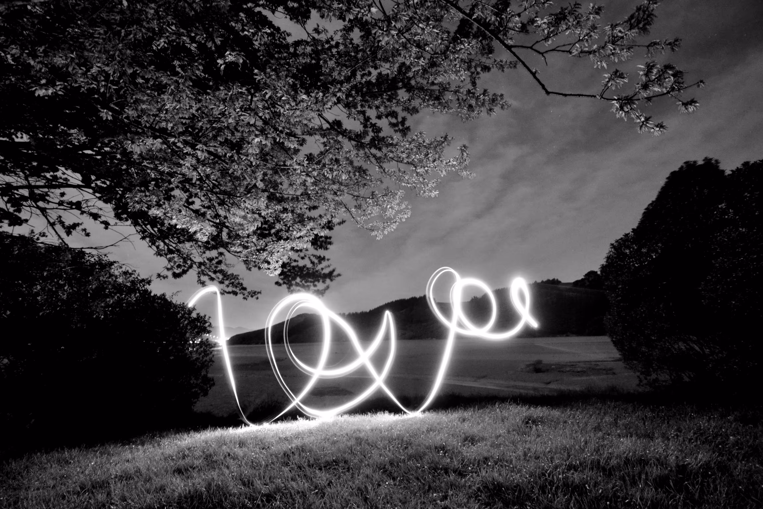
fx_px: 318
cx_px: 382
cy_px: 254
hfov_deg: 100.4
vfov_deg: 77.3
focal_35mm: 15
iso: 1600
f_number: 3.5
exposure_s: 10
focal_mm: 10
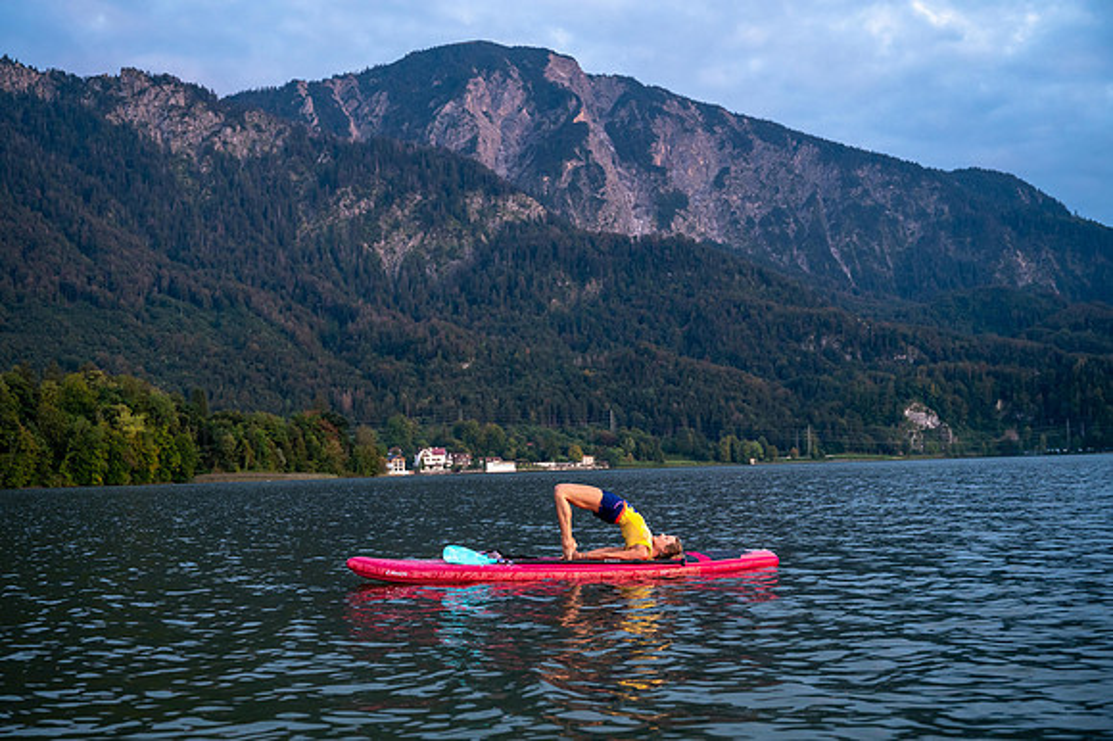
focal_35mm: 49
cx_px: 556
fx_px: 1514
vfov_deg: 27.5
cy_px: 370
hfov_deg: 40.4
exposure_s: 1/500
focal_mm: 49
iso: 1000
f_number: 4
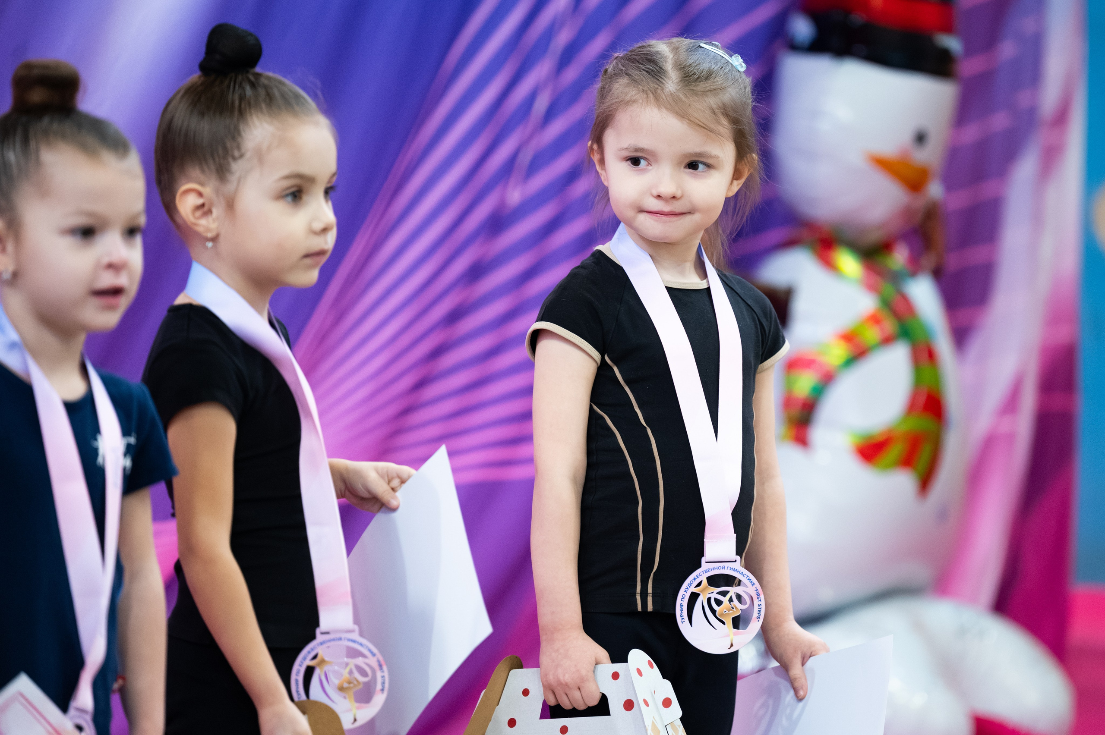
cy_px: 354
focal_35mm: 237
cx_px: 655
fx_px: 7272
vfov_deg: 5.8
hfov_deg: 8.7
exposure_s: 1/400
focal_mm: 200
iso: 4000
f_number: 3.2
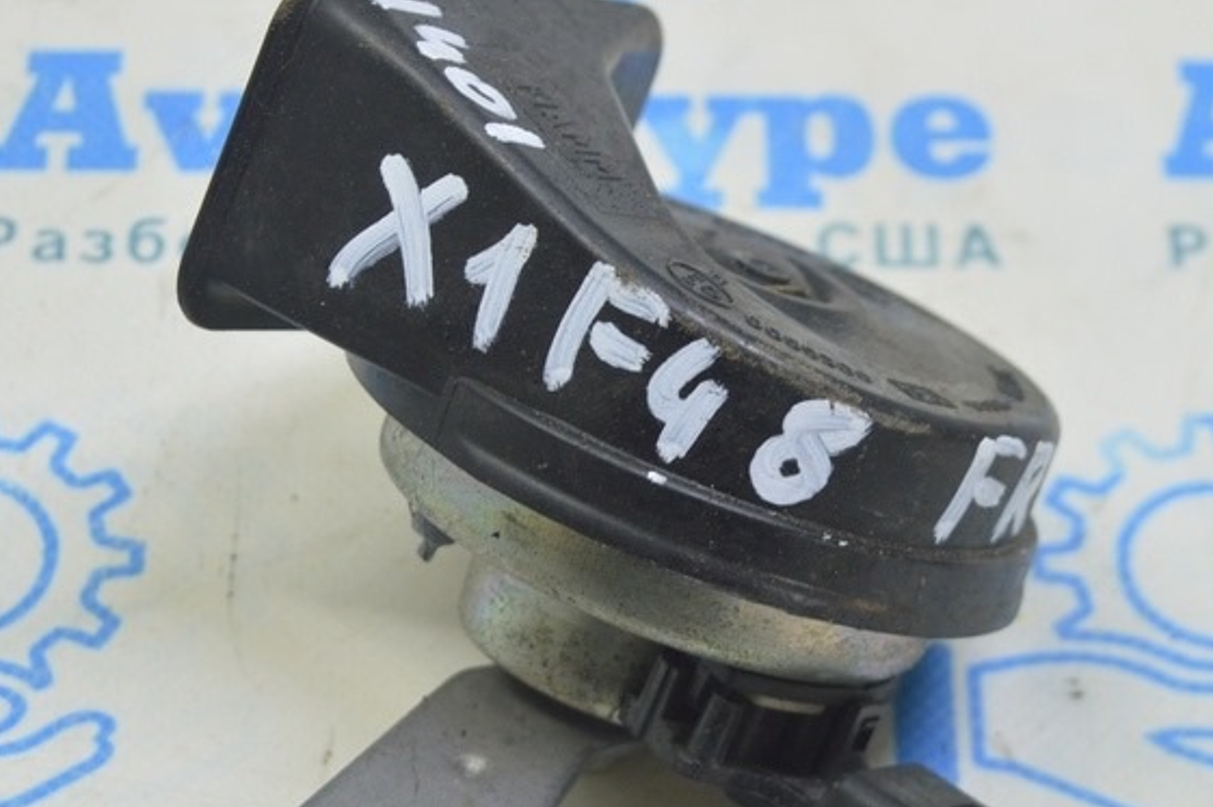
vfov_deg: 11.9
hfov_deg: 17.8
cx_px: 566
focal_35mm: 115
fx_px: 3871
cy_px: 512
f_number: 5.6
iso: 400
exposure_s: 1/20
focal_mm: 42
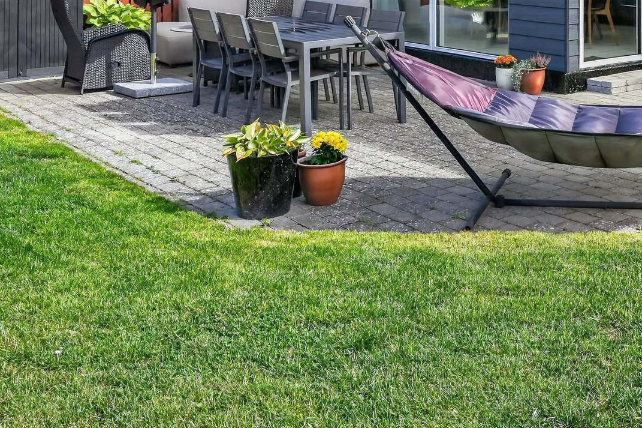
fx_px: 980
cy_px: -70
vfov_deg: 22.8
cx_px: 599
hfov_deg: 33.9
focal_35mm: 55
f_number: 8
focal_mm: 23
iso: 800
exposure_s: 1/640
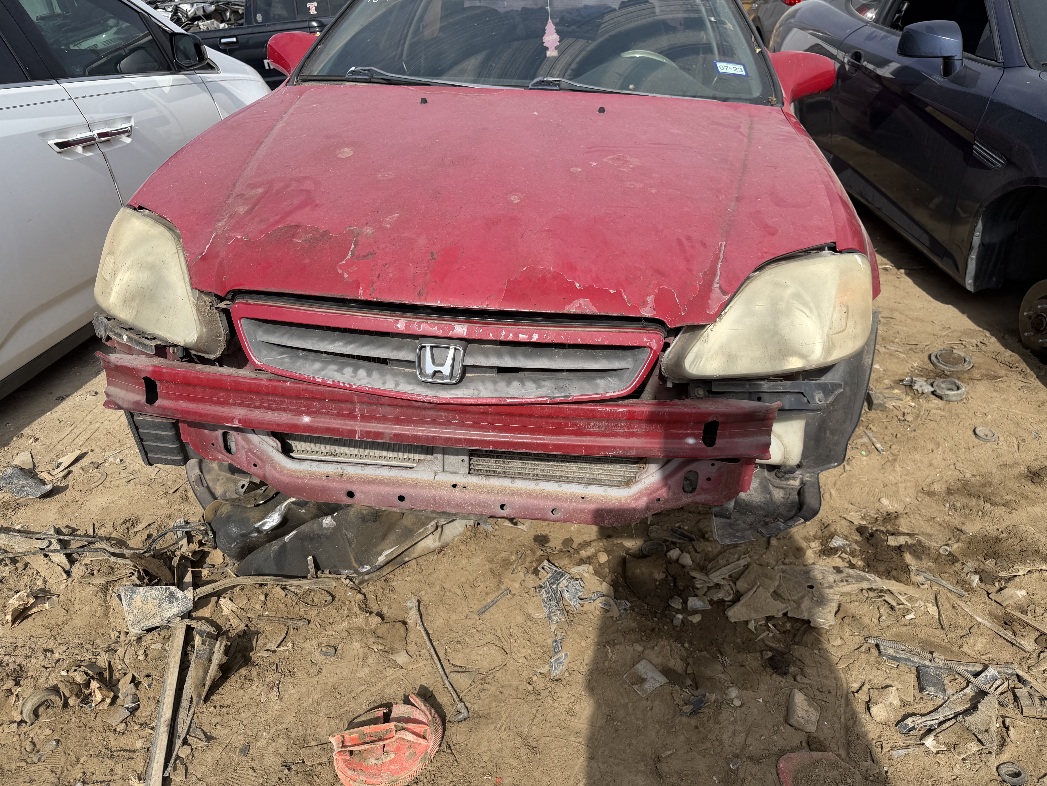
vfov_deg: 56.8
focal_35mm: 24
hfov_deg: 71.6
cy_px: 393
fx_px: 726
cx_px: 524
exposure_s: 1/4405
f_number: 1.78
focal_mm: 6.76
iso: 80
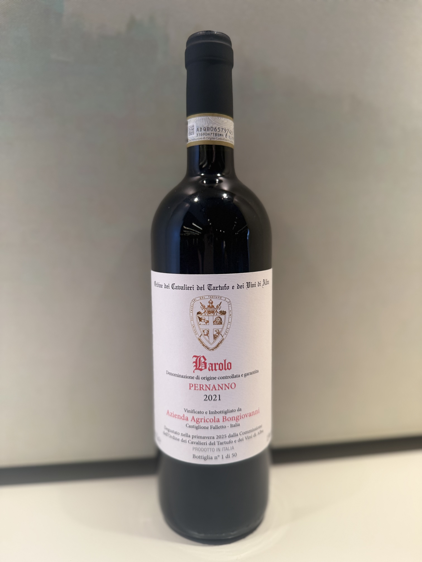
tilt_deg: -6.9
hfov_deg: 56.8
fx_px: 390
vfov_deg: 71.6
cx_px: 211
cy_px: 281
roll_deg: -0.3
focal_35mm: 24
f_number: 1.78
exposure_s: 1/100
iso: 125
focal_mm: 6.76
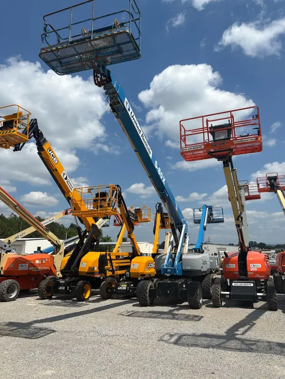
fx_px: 285
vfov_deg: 67.3
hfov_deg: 53.1
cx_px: 142
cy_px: 190
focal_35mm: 26
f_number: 1.6
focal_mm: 5.96
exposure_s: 1/7813
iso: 50
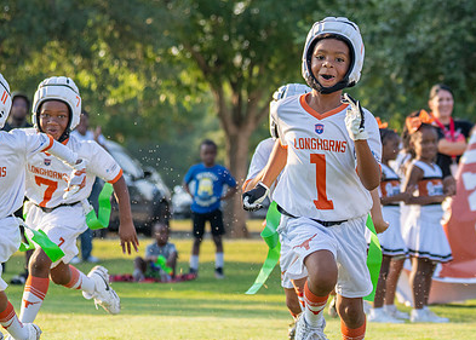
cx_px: 319
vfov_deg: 8.6
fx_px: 2258
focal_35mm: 167
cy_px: 145
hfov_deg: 12.0
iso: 400
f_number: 2.8
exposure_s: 1/2000
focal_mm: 70
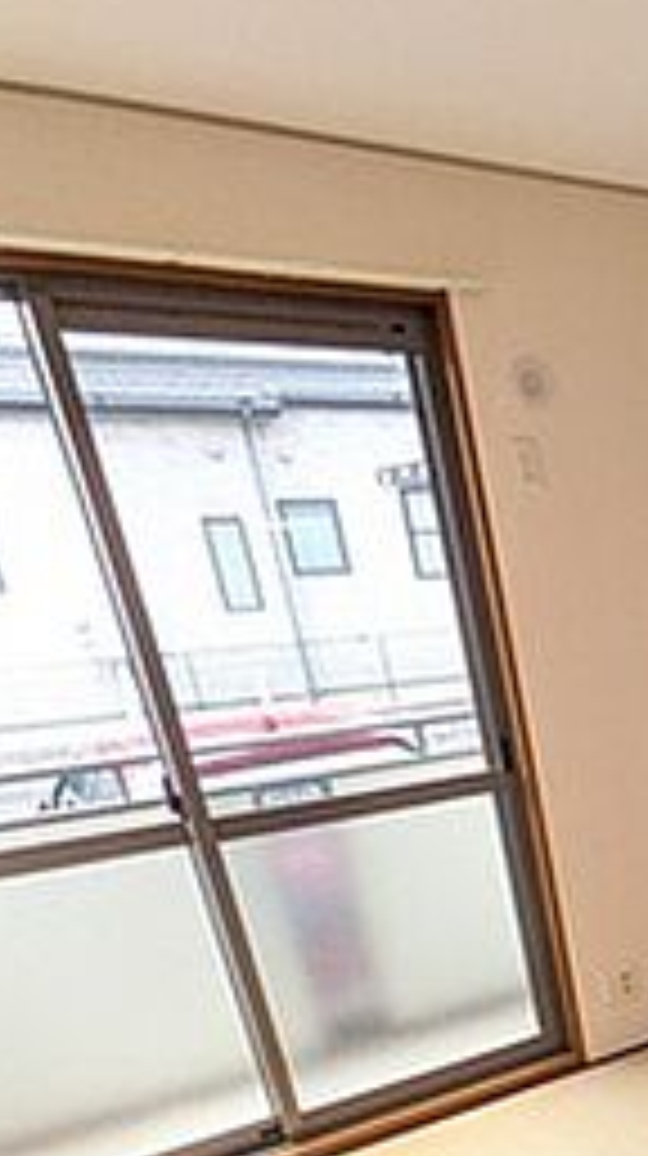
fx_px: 1164
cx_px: 914
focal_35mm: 38
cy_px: 1048
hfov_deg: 25.3
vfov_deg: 47.3
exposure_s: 1/87.5
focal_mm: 1.85
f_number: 2.2
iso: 166
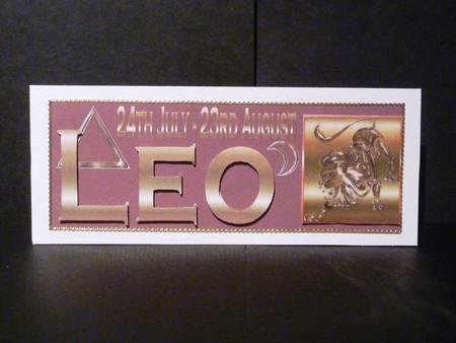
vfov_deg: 23.3
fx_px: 830
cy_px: 172
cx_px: 228
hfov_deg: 30.7
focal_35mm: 63
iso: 800
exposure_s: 1/13
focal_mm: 10.3
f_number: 4
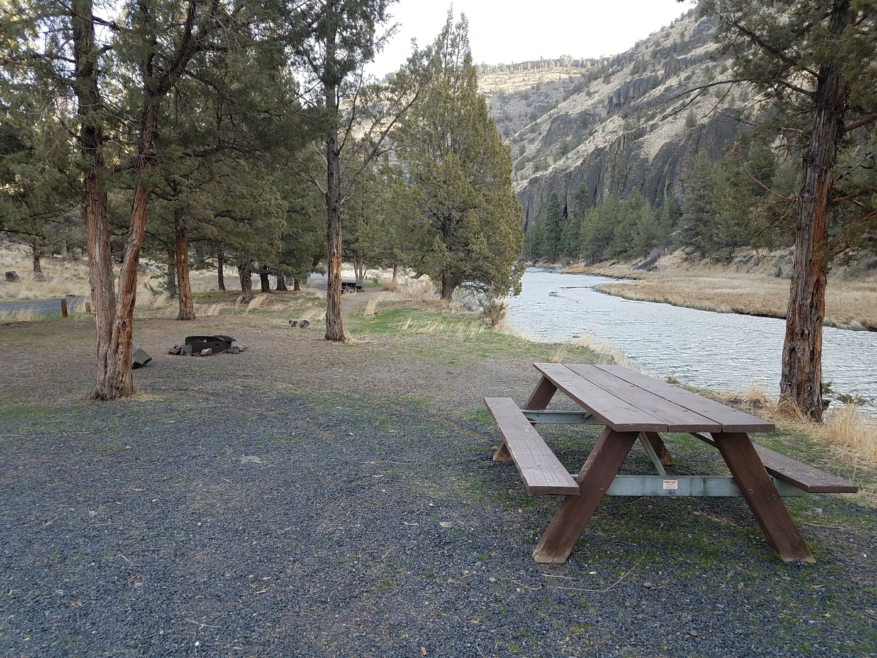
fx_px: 659
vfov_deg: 53.1
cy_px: 329
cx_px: 438
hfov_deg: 67.3
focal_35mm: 26
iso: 40
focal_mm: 4.2
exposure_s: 1/229
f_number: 1.7
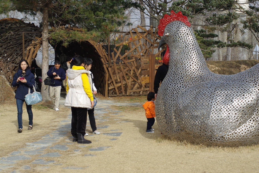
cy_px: 86
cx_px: 130
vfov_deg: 18.2
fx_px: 540
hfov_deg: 27.0
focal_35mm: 75
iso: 200
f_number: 6.7
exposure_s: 1/500
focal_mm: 50
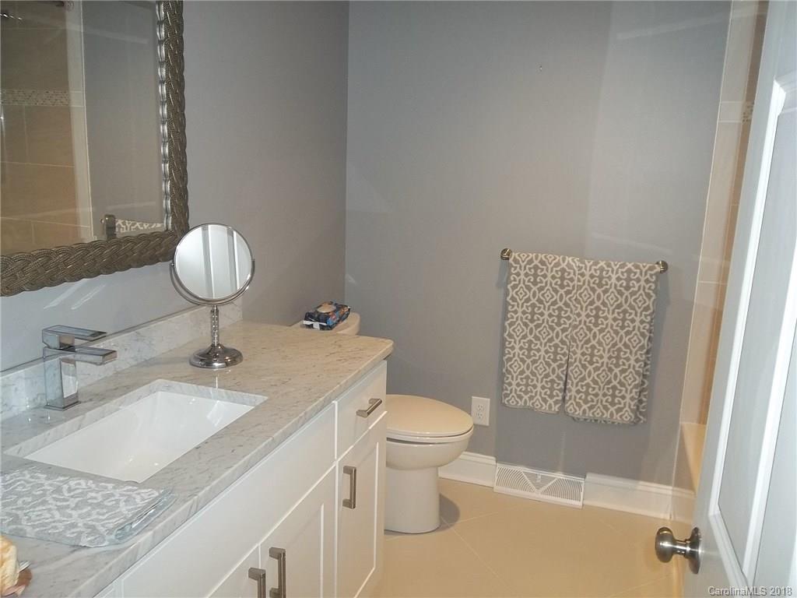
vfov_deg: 51.4
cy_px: 299
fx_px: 622
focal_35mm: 27
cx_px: 398
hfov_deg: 65.3
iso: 160
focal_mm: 4.9
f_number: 3.5
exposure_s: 1/30
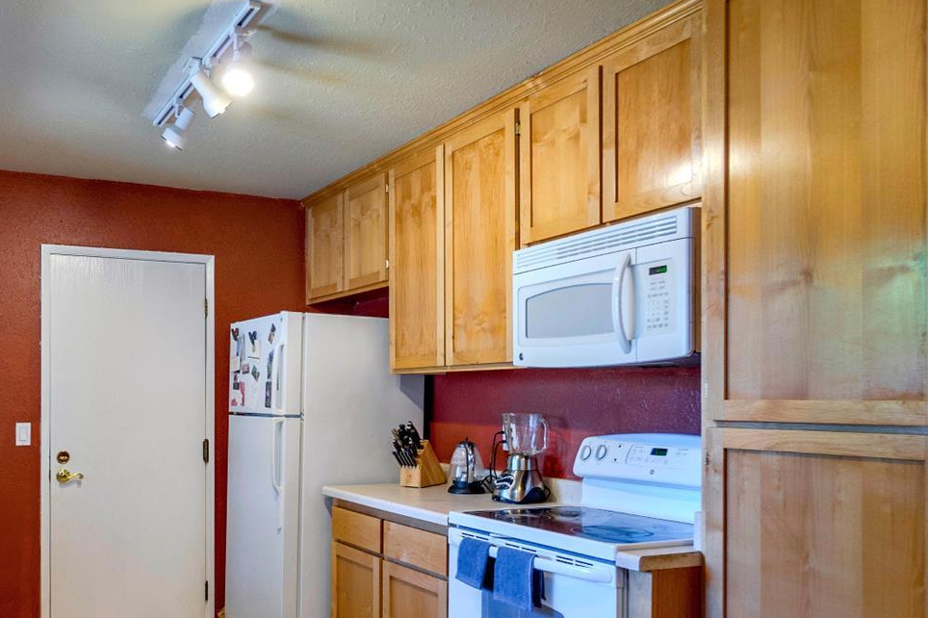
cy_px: 421
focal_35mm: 28
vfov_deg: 45.5
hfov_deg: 63.7
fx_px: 721
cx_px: 302
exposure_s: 1/15
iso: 100
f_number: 5
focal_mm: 12
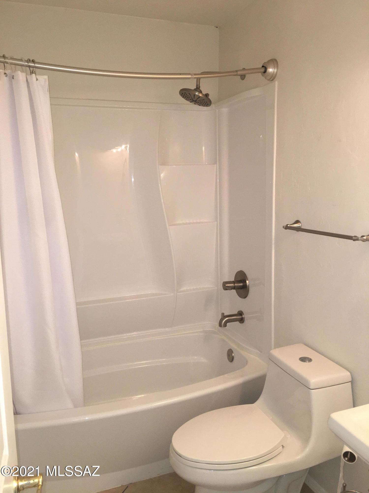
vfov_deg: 61.7
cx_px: 184
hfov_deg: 48.2
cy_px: 246
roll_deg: -0.9
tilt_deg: -8.8
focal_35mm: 29
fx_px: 412
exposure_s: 1/30
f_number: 2.2
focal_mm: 4.15
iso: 64
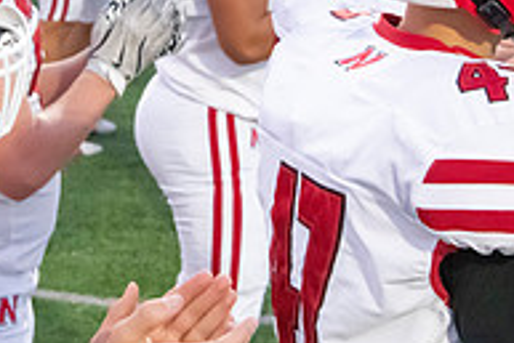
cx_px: 120
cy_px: -84
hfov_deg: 10.5
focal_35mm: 195
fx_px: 2786
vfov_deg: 7.0
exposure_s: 1/500
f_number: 7.1
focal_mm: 65
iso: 10000
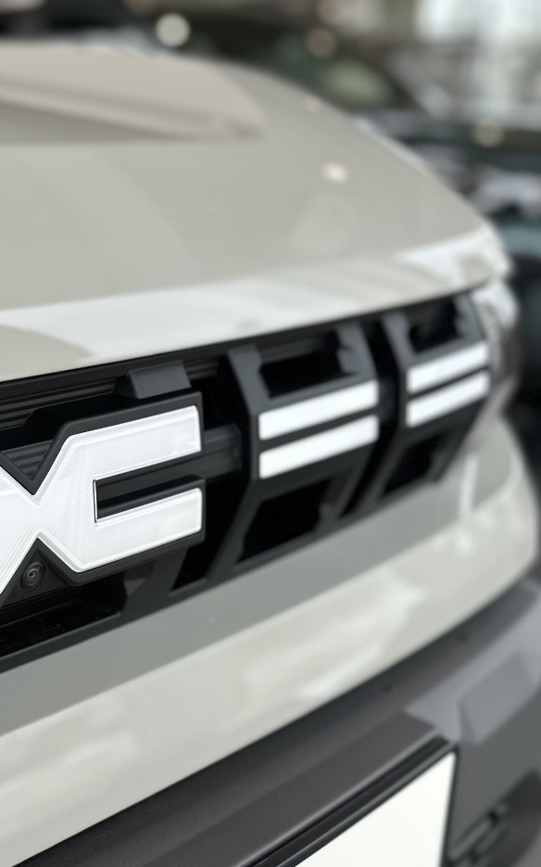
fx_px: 1156
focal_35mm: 49
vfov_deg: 40.8
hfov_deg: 24.8
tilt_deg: -18.1
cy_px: 530
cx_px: -30
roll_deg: +2.3
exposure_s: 1/233
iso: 64
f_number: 1.78
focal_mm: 6.86
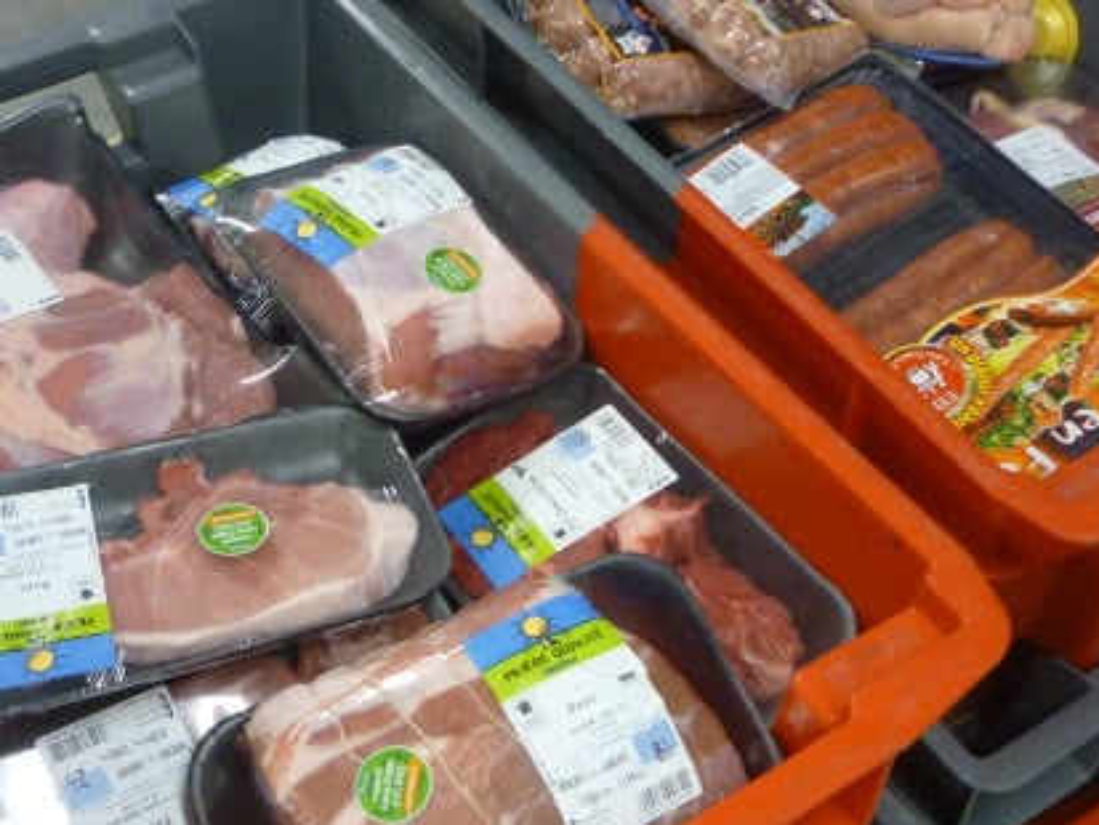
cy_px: 436
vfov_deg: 28.0
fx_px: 1651
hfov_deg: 36.8
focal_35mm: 52
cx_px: 524
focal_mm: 5.5
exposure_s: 1/30
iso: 250
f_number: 2.8
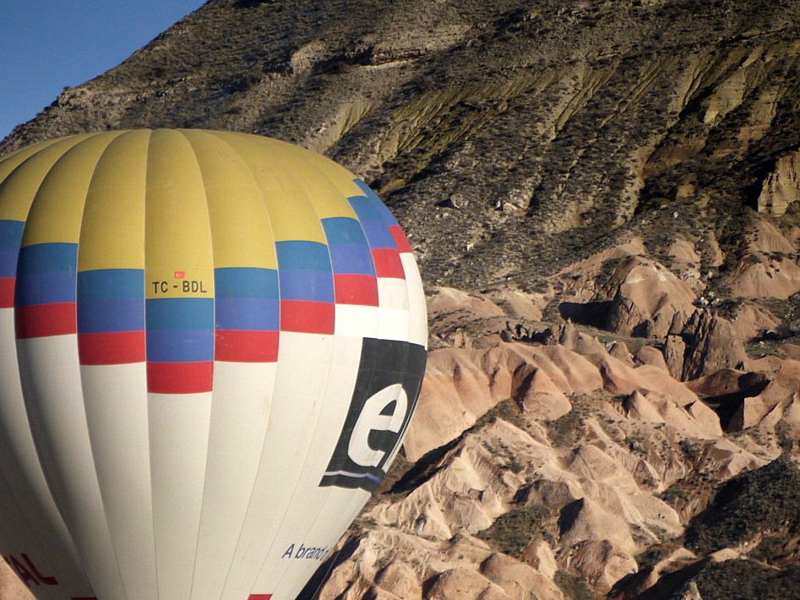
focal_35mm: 438
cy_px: 397
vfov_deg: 3.4
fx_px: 10121
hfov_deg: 4.5
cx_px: 373
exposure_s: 1/4000
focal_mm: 162
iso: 320
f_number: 5.3
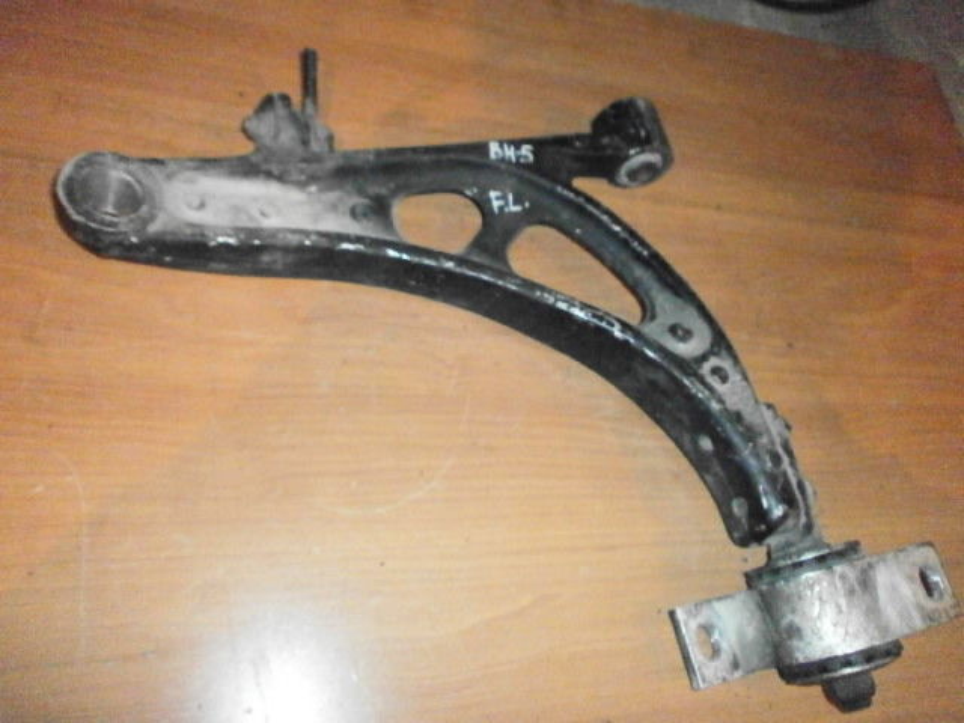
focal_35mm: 27
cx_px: 482
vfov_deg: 51.4
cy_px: 362
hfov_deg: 65.3
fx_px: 752
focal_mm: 4.8
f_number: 2.9
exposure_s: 1/30
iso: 1600
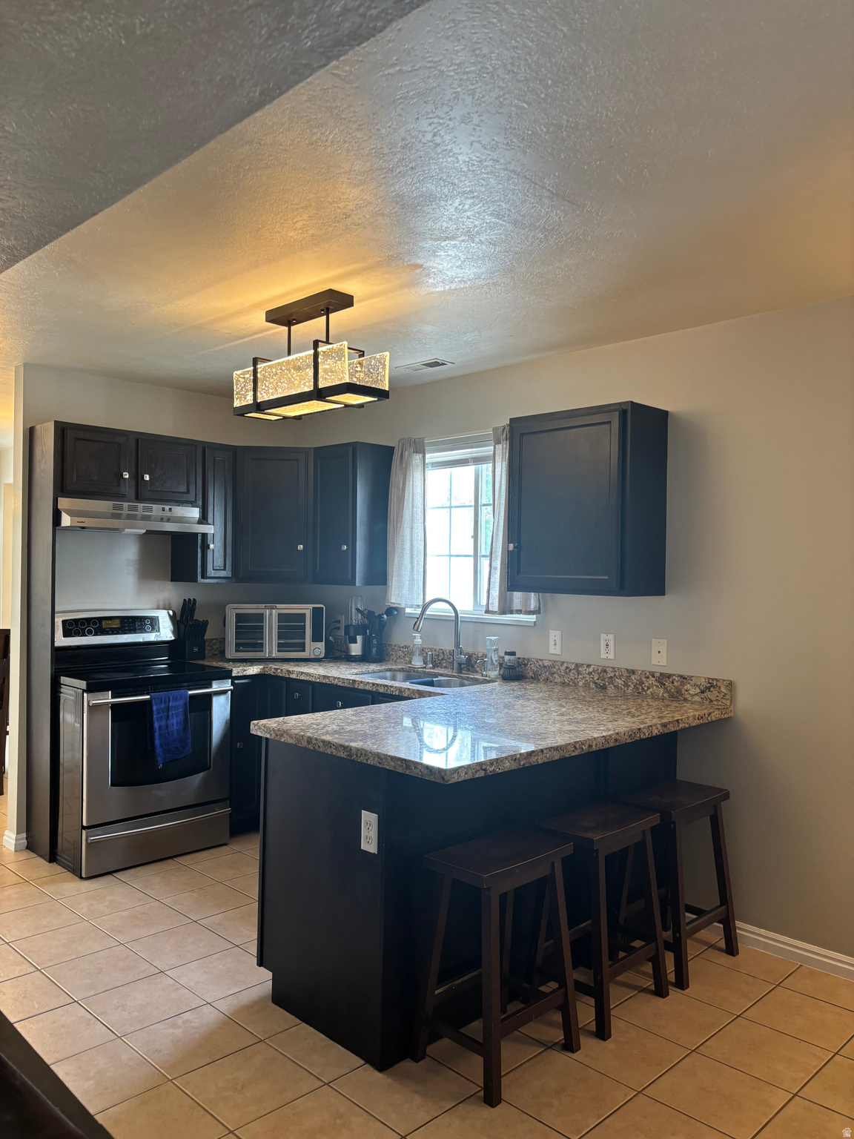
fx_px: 855
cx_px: 427
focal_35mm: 26
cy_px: 570
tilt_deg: +0.2
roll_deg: +0.2
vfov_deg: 67.3
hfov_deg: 53.1
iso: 100
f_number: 1.6
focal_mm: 5.96
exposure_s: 1/60
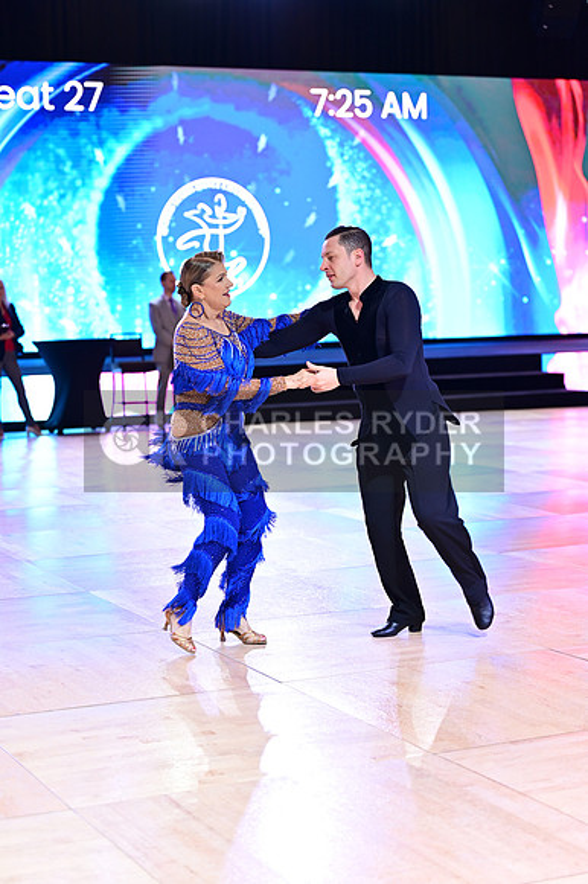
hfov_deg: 19.4
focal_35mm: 70
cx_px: 294
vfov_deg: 28.9
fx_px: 1717
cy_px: 442
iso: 1000
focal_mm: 70
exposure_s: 1/250
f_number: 2.8
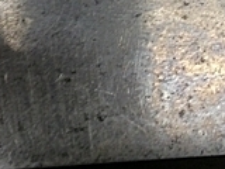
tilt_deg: -70.2
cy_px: -127
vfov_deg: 11.9
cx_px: 103
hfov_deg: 17.0
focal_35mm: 116
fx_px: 754
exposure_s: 1/30
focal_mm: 4.15
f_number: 2.2
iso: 64
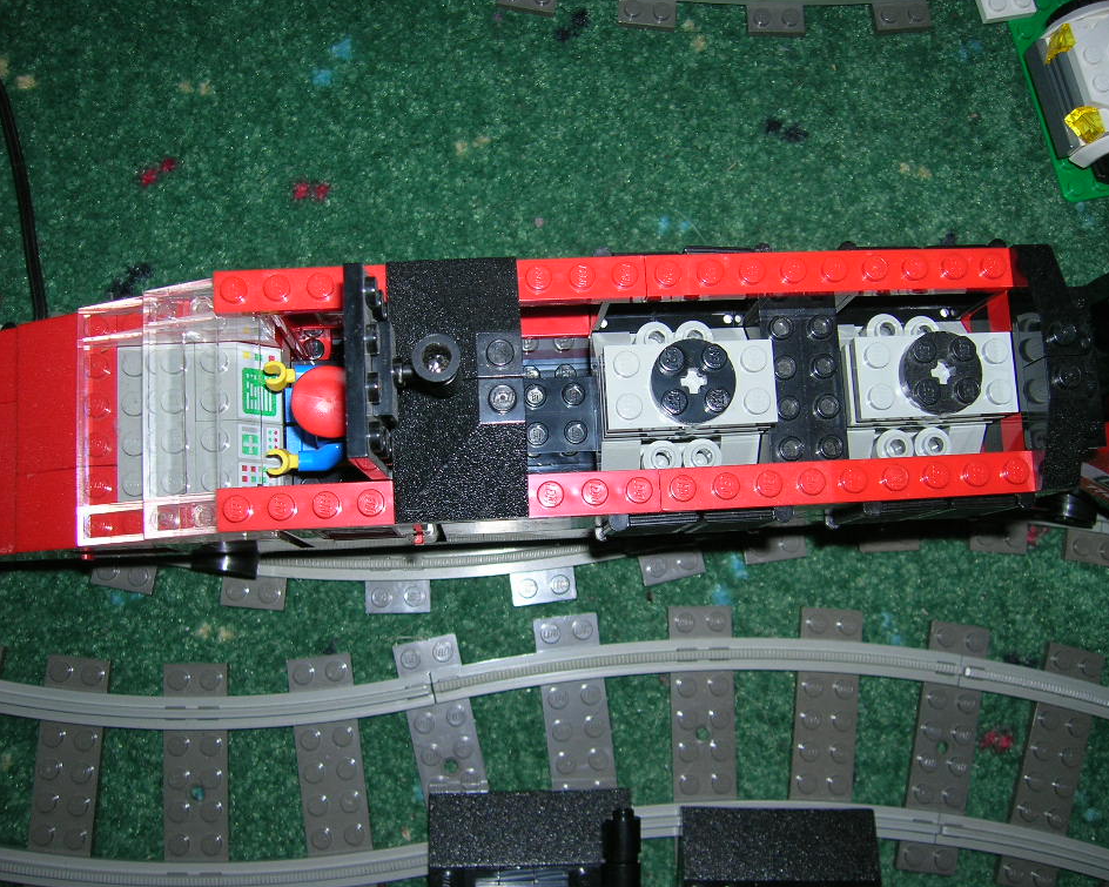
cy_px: 446
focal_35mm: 36
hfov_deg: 50.3
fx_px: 1181
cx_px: 562
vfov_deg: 41.1
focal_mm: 5.7
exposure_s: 1/60.1
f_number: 2.9
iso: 50
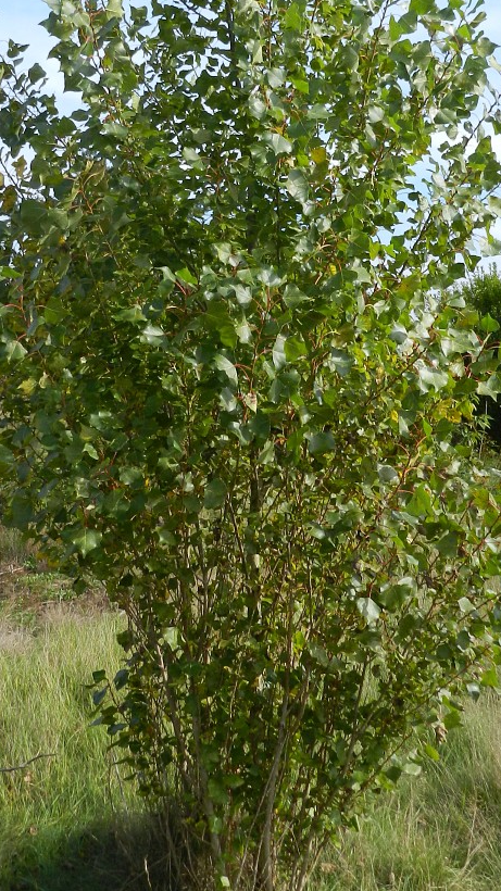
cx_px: 259
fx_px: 1205
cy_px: 310
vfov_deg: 40.2
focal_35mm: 51
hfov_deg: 23.5
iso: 160
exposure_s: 1/800
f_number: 3.7
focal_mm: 5.6
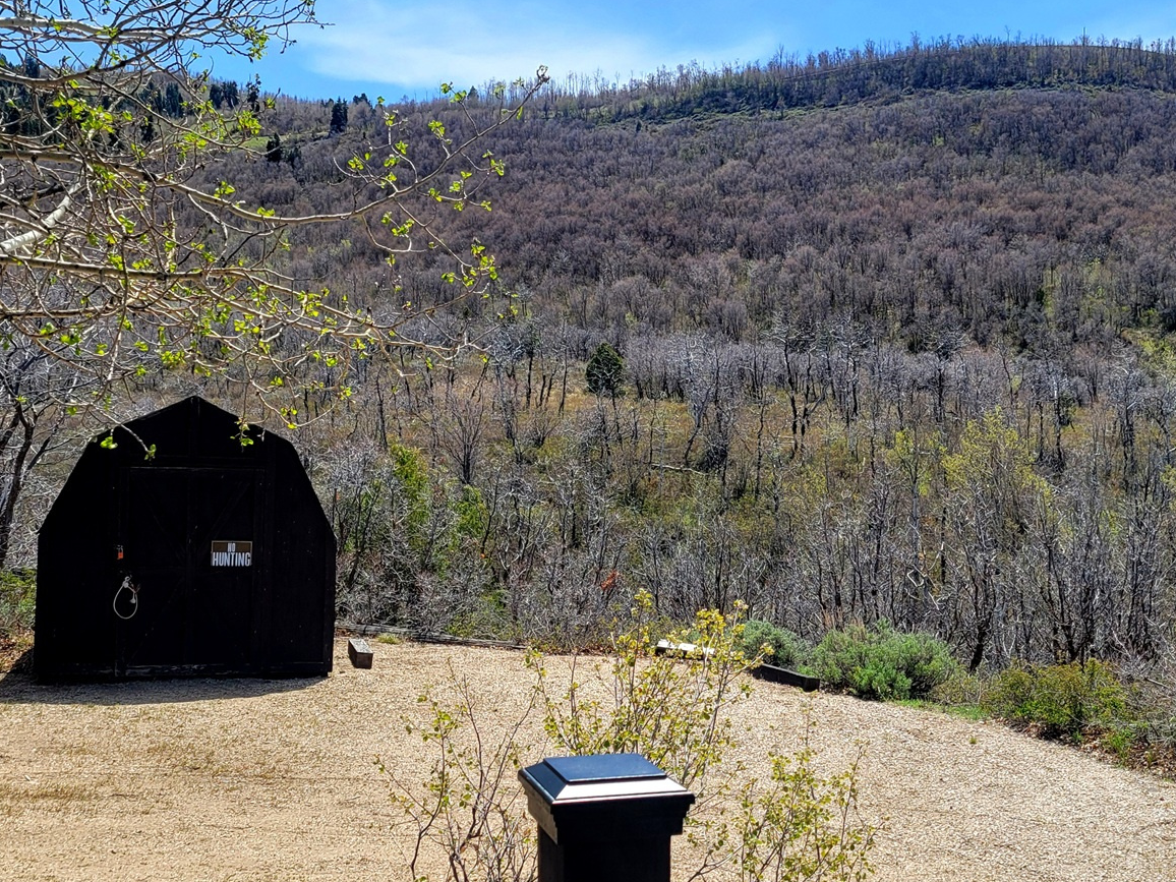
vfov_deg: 32.2
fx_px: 1529
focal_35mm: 45
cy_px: 465
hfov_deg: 42.0
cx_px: 658
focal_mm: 5.4
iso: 40
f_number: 1.8
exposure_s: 1/2000
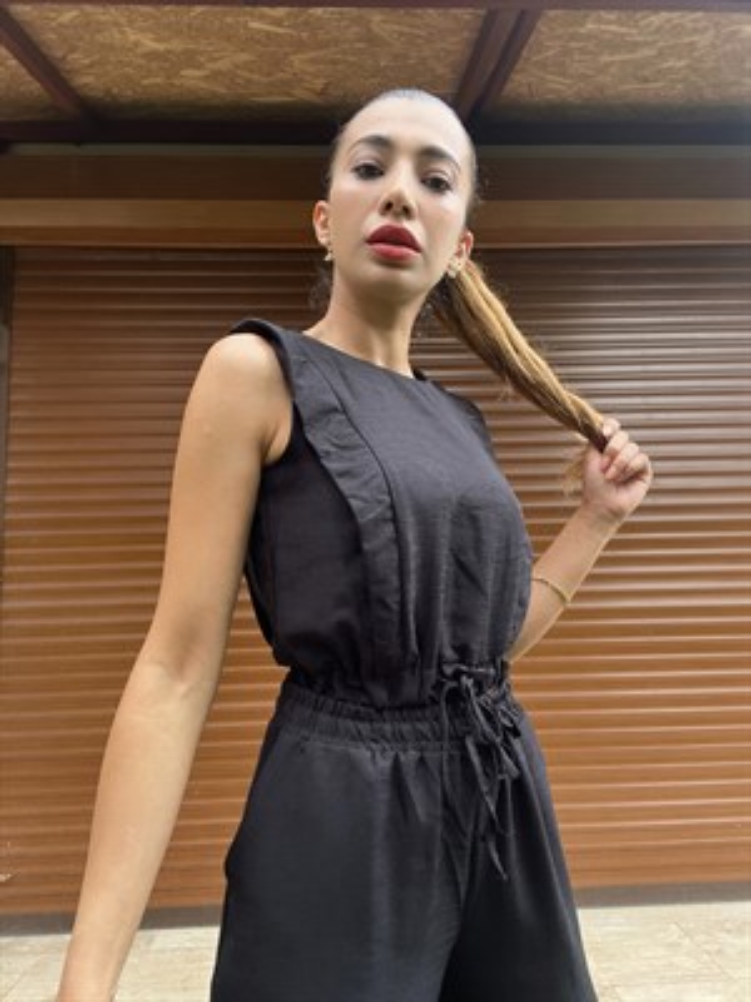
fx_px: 665
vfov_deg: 73.9
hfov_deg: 58.9
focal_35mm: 23
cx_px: 376
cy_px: 501
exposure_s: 1/121
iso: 64
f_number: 2.2
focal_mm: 2.71
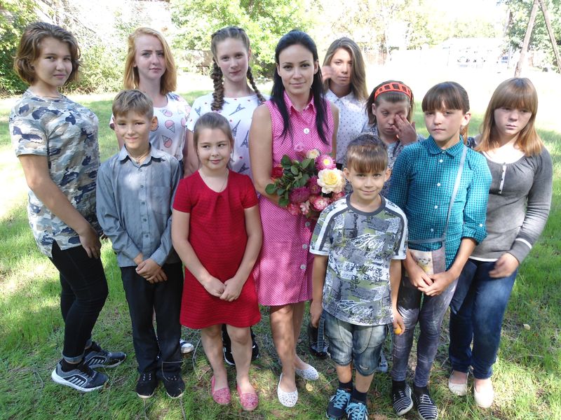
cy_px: 210
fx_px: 502
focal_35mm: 31
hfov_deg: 58.4
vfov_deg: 45.4
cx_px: 280
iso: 80
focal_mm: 5.6
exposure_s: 1/80
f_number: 3
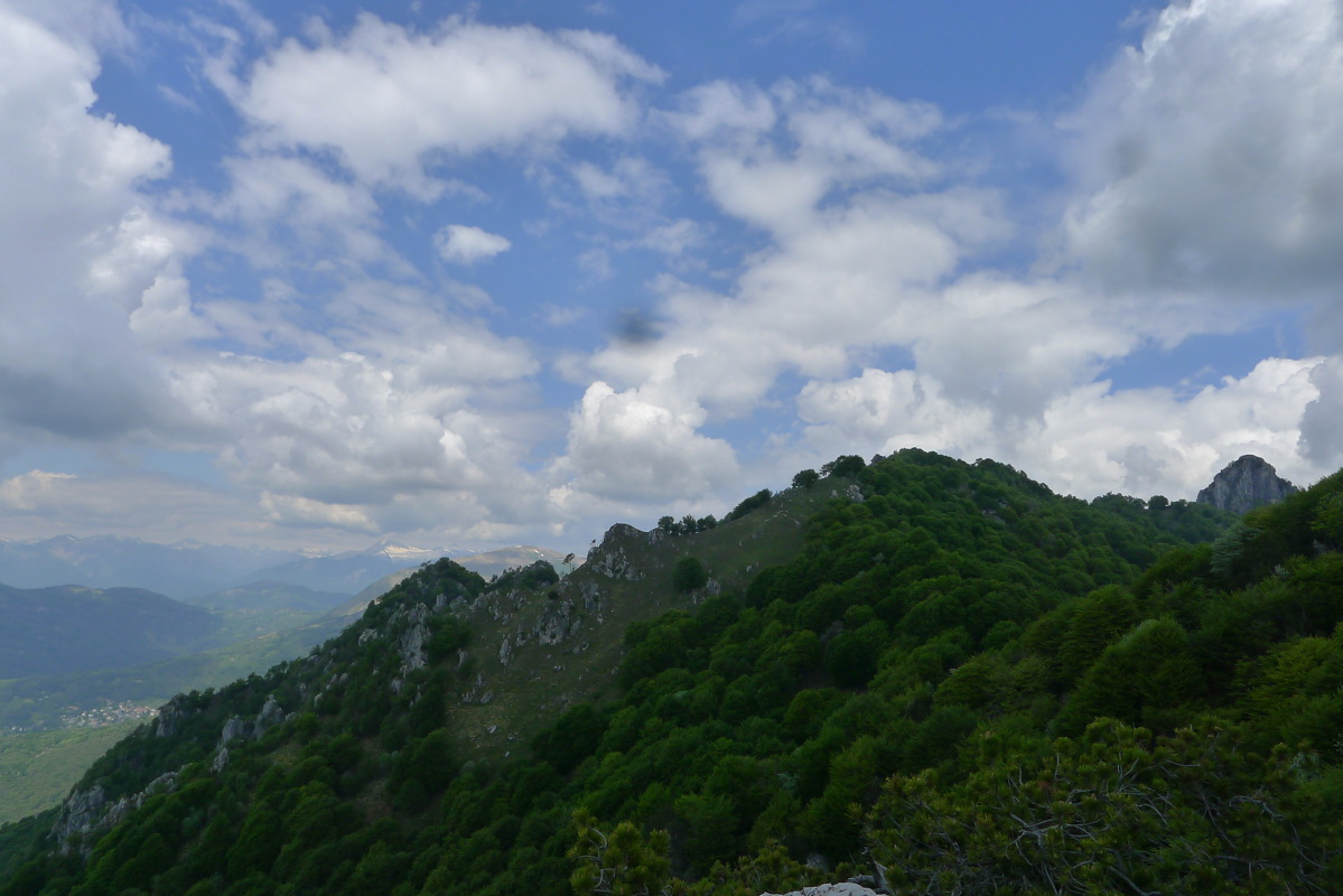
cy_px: 448
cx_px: 672
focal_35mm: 24
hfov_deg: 73.7
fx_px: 895
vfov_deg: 53.2
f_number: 4.5
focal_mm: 5.1
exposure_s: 1/800
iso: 125
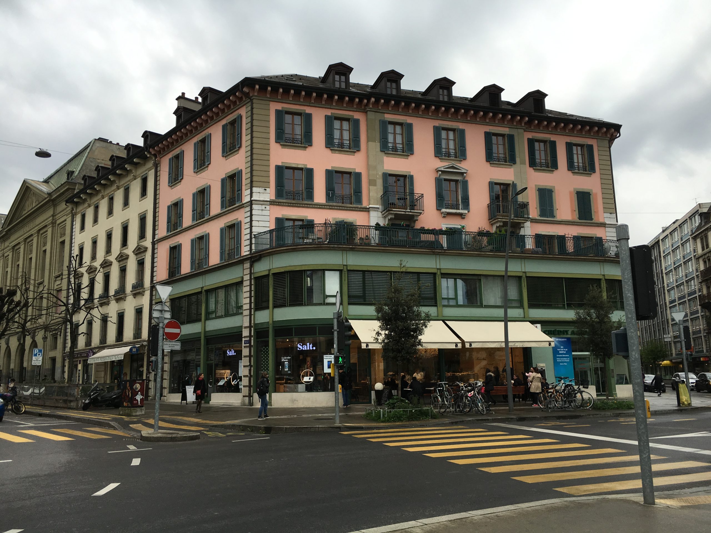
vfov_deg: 48.2
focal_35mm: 29
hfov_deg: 61.7
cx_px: 356
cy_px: 266
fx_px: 596
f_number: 2.2
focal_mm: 4.15
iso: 25
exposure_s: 1/422
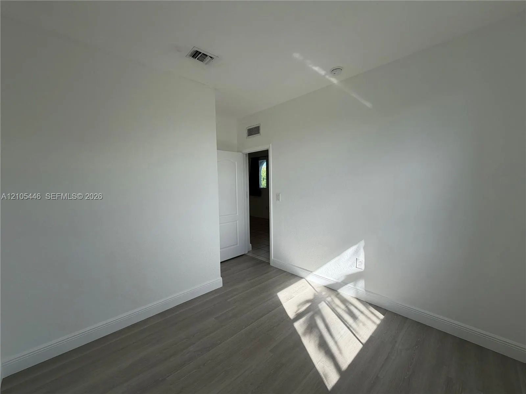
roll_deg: +2.2
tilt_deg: -3.9
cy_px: 197
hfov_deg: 102.1
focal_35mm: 14
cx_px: 263
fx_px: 213
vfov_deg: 85.7
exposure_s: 1/451
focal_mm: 2.22
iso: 64
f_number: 2.2
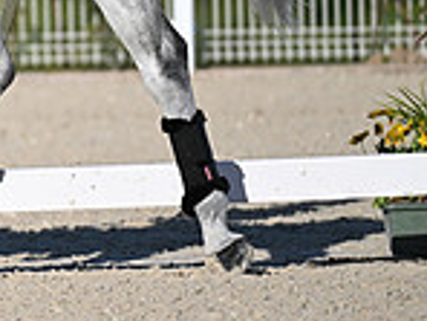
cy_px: -117
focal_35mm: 1171
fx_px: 14445
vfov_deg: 1.3
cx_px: -303
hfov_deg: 1.7
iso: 200
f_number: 4.5
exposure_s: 1/1600
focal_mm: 310
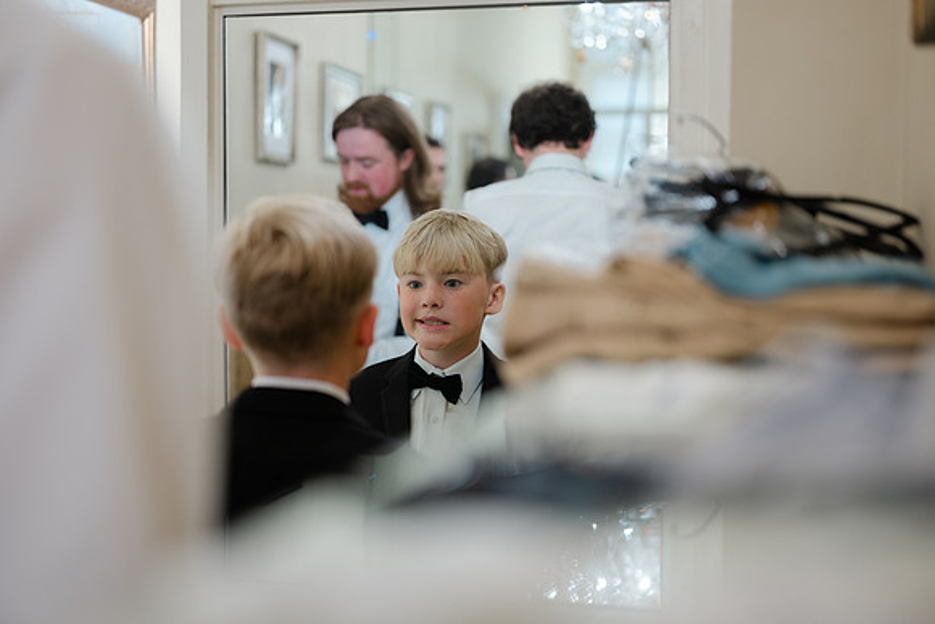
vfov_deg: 27.0
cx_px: 468
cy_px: 312
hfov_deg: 39.6
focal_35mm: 50
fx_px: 1299
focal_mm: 50
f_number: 1.8
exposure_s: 1/60
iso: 140
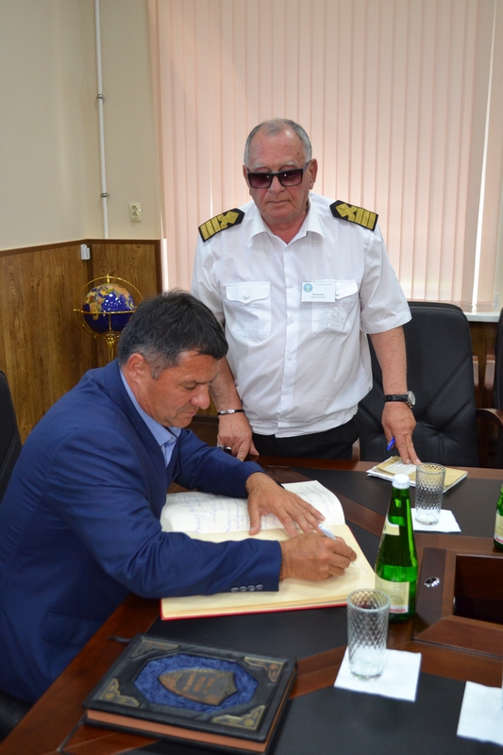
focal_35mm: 36
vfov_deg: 53.1
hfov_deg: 36.9
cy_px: 378
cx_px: 252
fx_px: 755
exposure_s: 1/60
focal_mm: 24
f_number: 4
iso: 1000
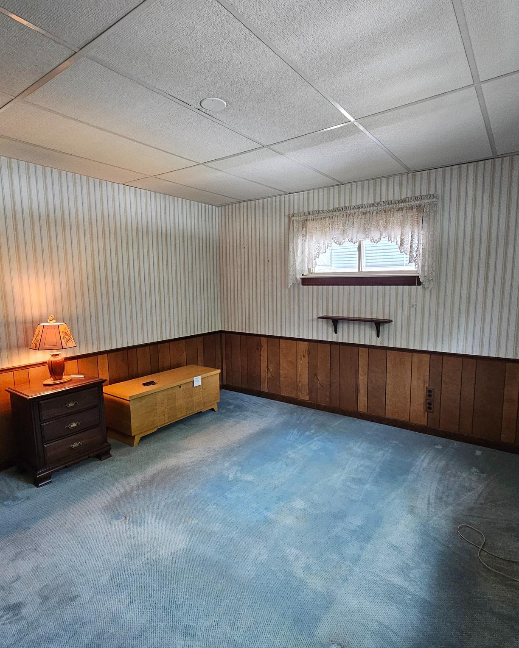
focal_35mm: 17
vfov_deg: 89.6
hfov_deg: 76.9
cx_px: 271
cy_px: 324
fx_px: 326
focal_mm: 2.2
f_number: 2.2
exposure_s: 1/30
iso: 500
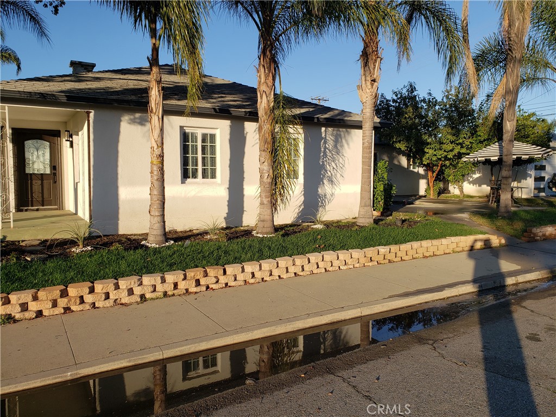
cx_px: 278
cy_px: 208
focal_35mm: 26
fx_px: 418
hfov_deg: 67.3
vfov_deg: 53.1
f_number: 2.4
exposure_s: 1/1019
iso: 50
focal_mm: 4.3
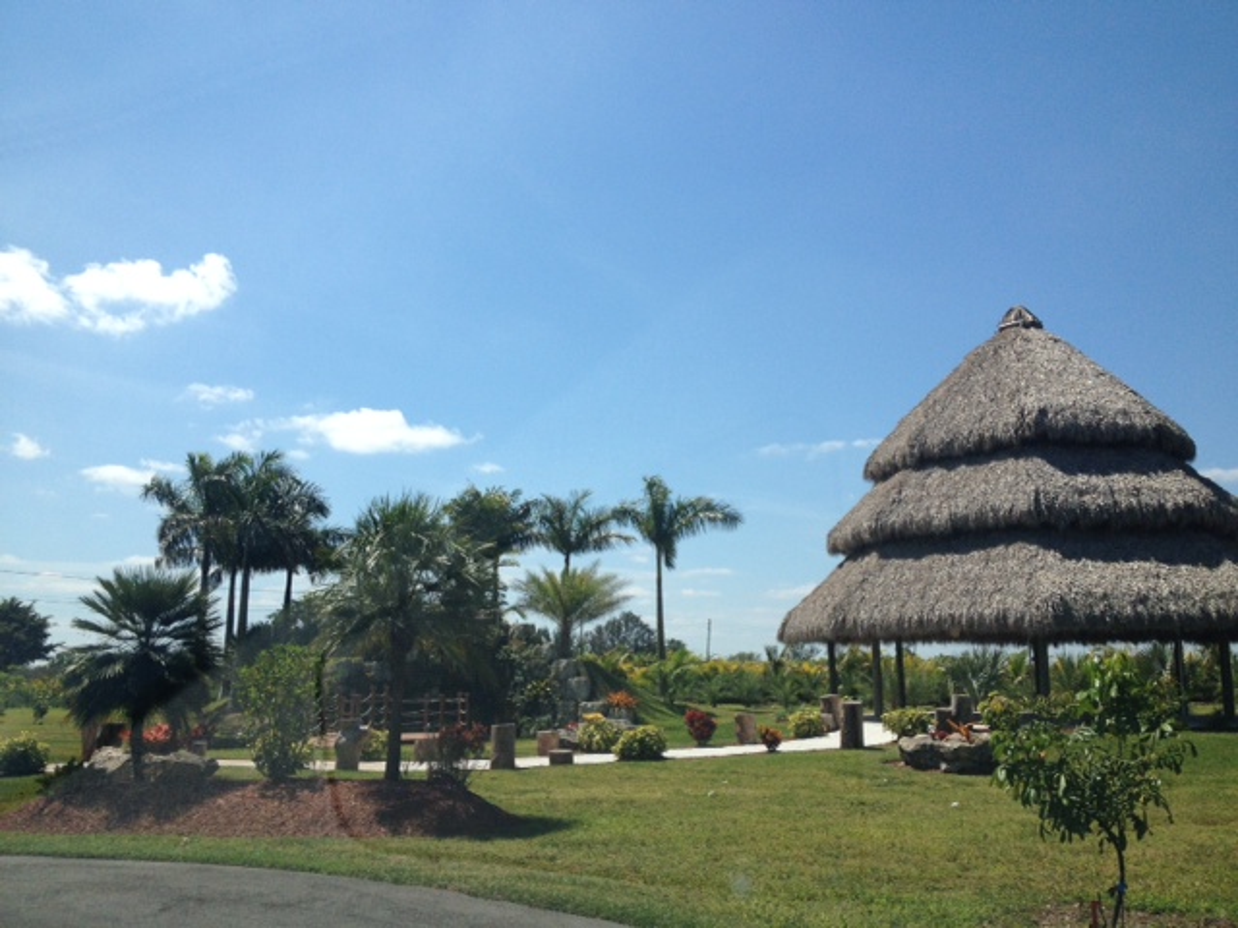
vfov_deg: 40.7
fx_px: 1252
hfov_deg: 52.6
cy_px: 464
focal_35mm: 35
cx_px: 619
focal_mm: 4.28
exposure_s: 1/2123
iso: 50
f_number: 2.4
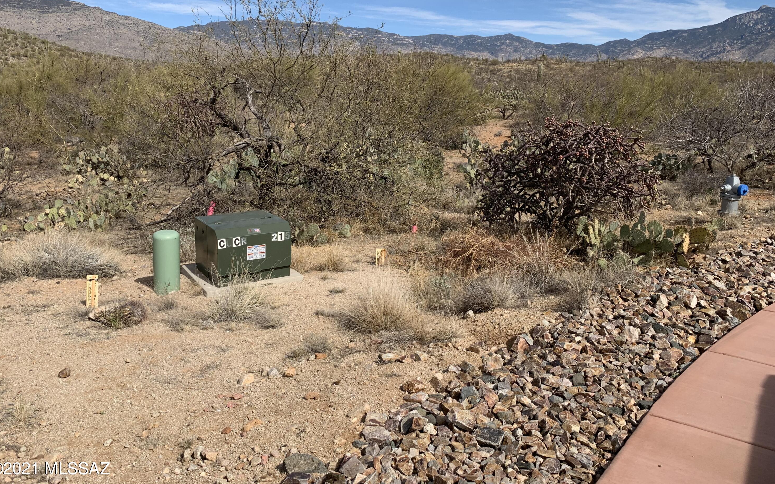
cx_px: 383
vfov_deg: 44.3
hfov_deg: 66.5
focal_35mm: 28
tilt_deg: -9.1
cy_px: 196
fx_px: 591
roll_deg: -1.6
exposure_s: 1/2755
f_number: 1.8
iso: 25
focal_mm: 4.25
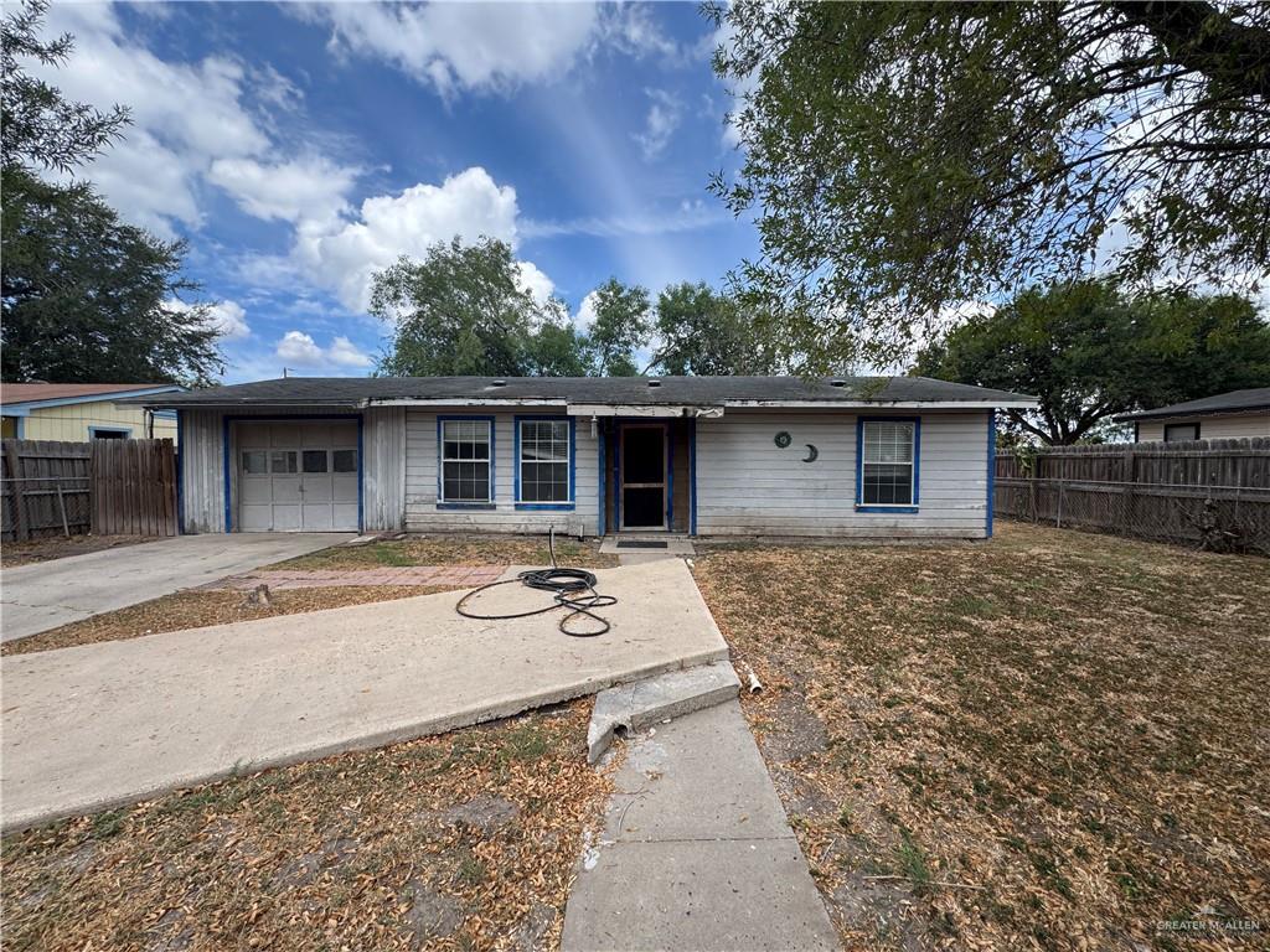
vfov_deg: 85.7
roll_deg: -0.9
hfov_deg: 102.1
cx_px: 635
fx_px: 514
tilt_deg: +0.0
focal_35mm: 14
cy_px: 476
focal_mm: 2.22
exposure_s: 1/749
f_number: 2.2
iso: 50
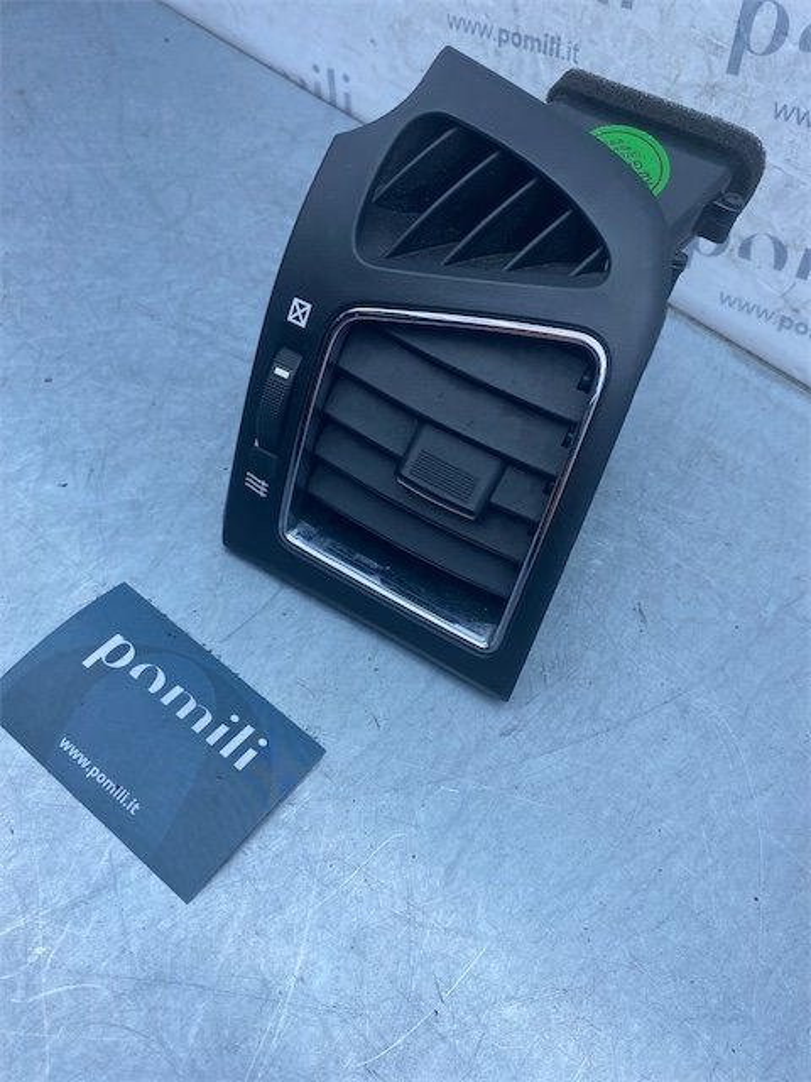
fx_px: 812
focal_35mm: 26
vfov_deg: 67.3
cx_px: 406
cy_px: 541
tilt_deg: -57.1
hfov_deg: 53.1
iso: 32
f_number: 1.8
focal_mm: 4.25
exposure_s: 1/752
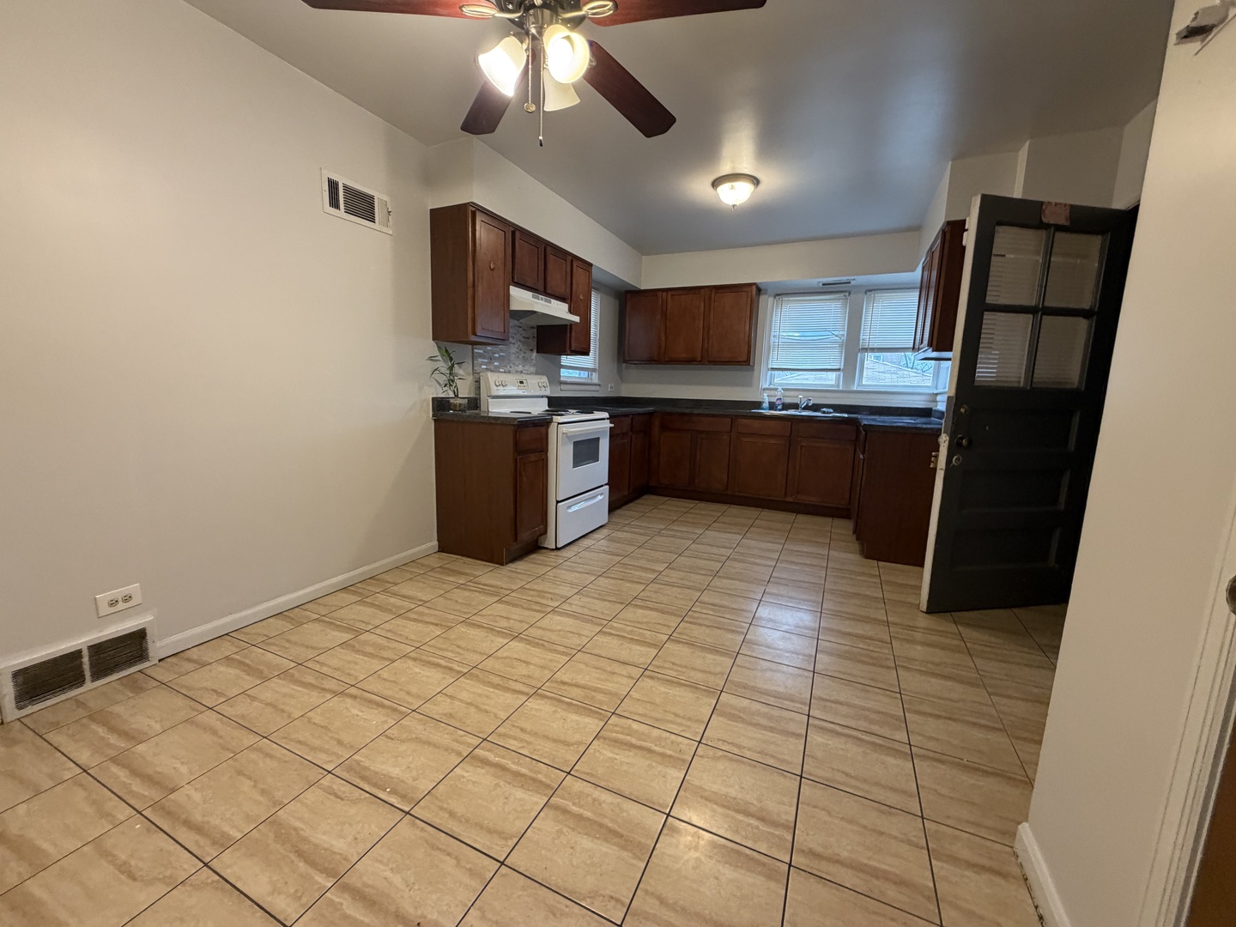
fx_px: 500
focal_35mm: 14
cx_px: 618
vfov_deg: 85.7
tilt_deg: -8.4
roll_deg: -2.1
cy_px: 464
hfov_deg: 102.1
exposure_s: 1/60
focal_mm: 2.22
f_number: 2.2
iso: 250
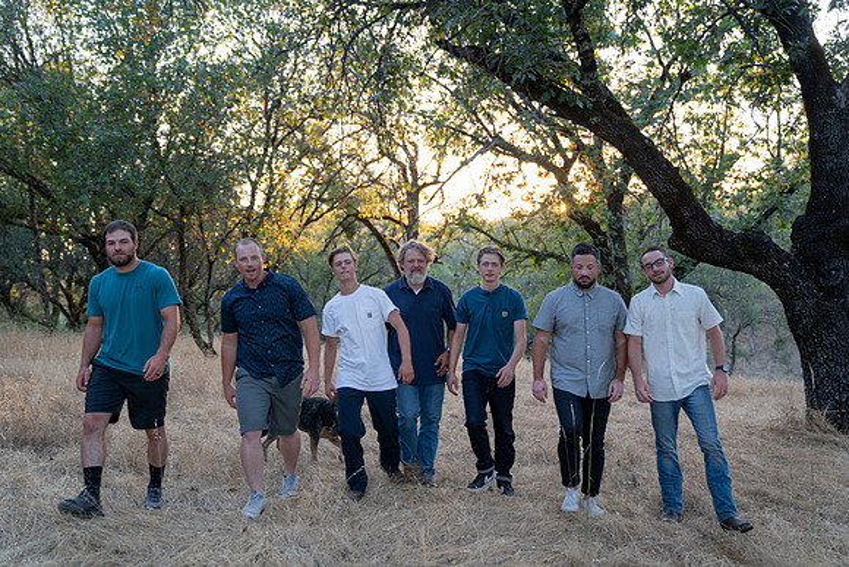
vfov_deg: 36.9
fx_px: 849
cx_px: 424
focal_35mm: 36
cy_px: 284
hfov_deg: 53.1
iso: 250
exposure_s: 1/100
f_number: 2.8
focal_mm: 36
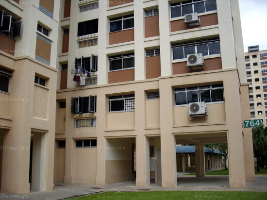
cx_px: 134
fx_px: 285
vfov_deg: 38.6
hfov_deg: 50.2
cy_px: 100
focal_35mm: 37
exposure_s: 1/500
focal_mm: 6.2
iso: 80
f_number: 2.8
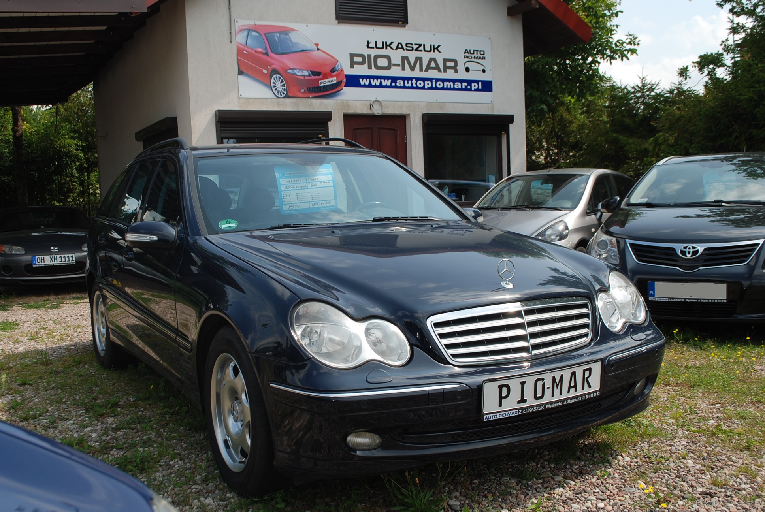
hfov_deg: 53.1
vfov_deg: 37.0
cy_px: 256
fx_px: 766
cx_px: 382
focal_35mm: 36
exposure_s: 1/200
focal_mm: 24
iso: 100
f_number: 7.1
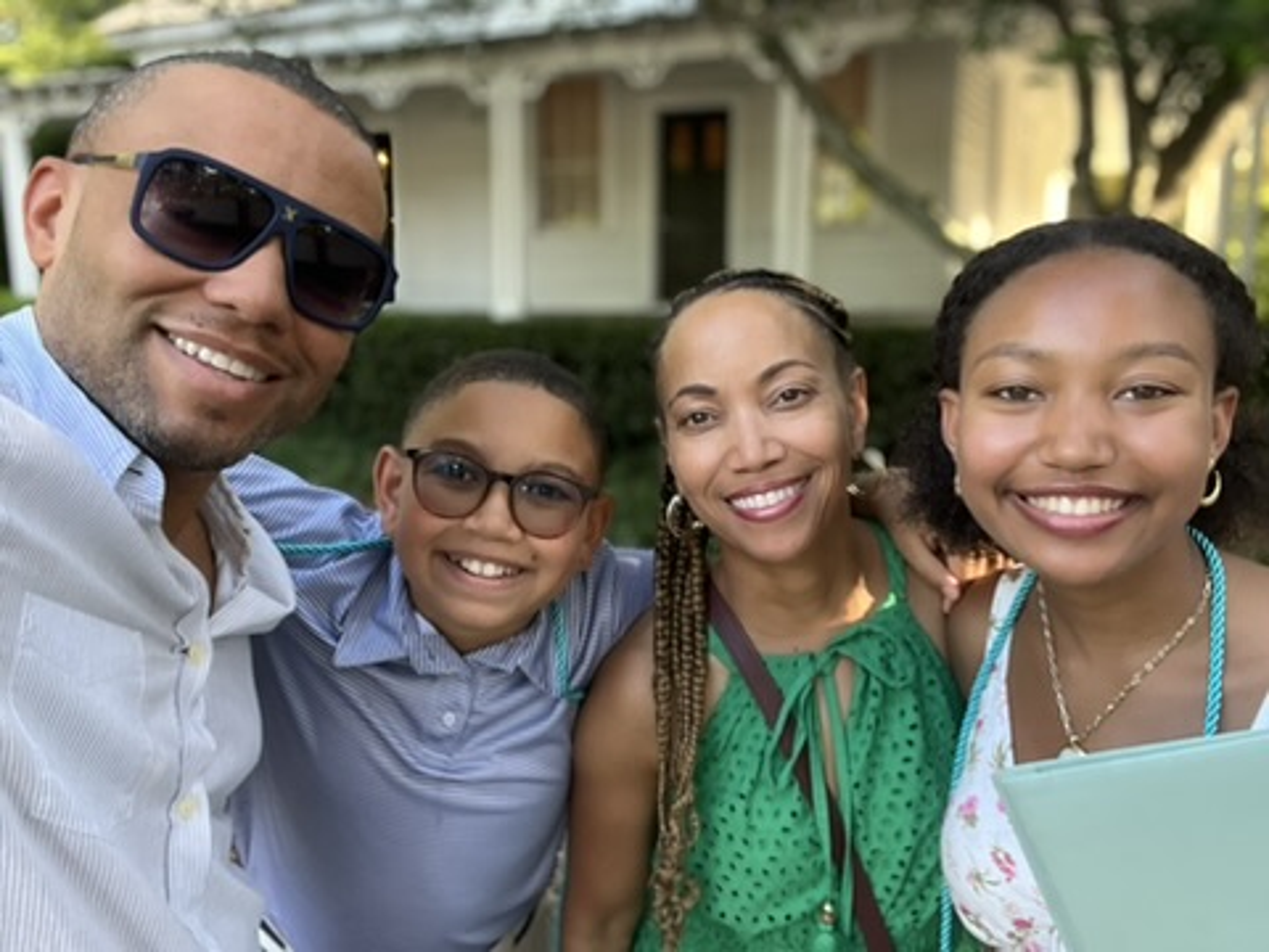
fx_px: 1100
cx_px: 634
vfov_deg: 46.8
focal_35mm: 30
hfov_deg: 60.0
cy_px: 476
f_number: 2.2
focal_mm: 2.71
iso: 100
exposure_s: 1/60
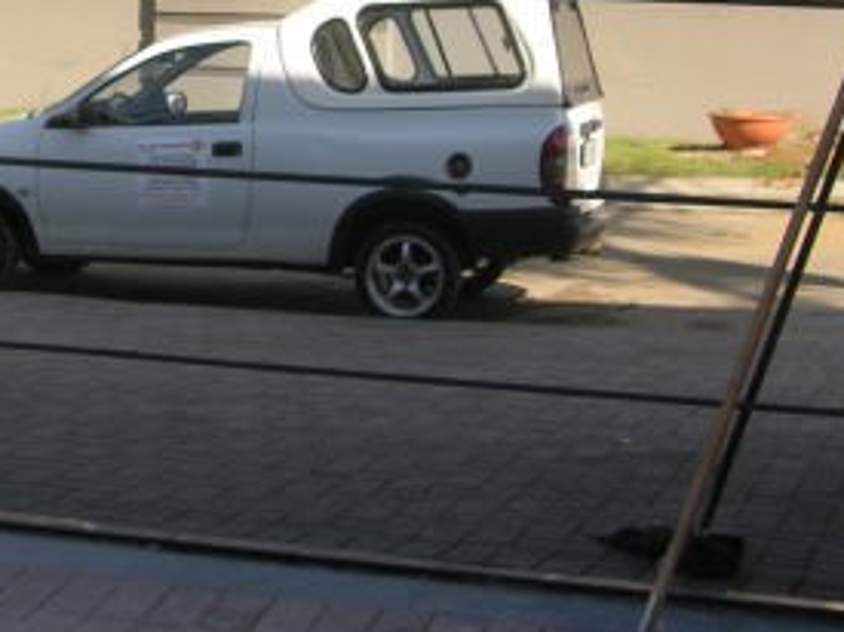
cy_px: 83
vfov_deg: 14.4
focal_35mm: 102
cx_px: -9
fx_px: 2486
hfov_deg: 18.7
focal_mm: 8.9
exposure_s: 1/100
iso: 50
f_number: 4
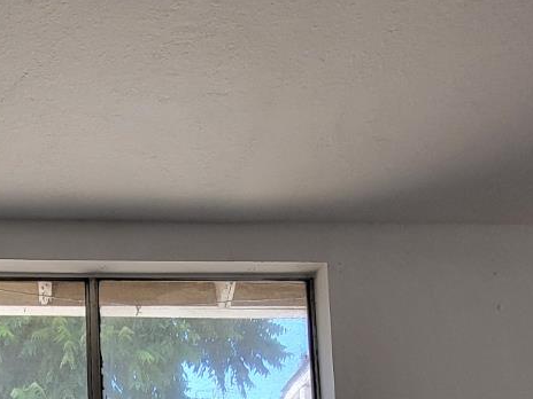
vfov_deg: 28.5
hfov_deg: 42.9
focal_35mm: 42
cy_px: 512
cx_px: 113
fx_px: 647
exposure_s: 1/60
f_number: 2.2
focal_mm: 1.74
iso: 250
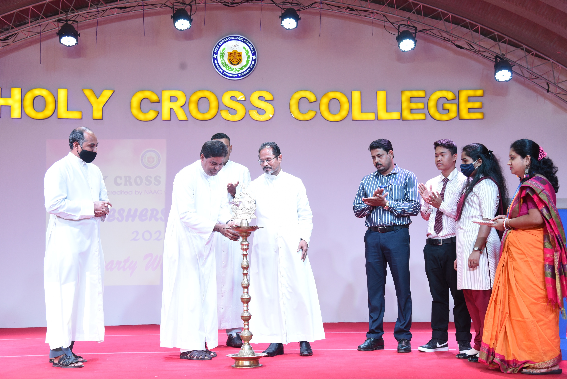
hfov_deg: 39.6
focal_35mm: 50
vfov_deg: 27.0
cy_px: 194
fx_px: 788
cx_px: 284
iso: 800
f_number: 5
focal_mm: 48
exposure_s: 1/125
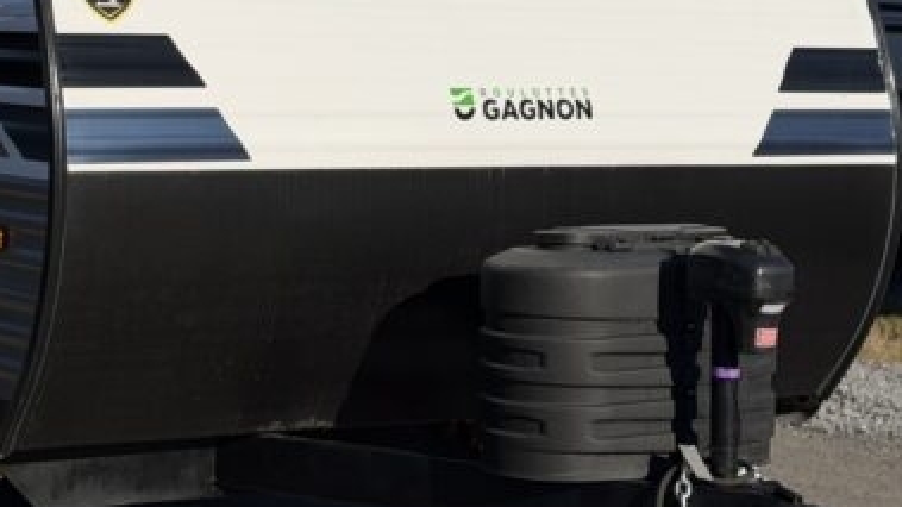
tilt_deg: -1.5
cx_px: 86
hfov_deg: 19.8
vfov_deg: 11.4
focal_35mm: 106
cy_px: 76
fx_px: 2535
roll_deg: +0.3
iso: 64
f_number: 1.78
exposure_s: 1/16129
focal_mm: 6.76
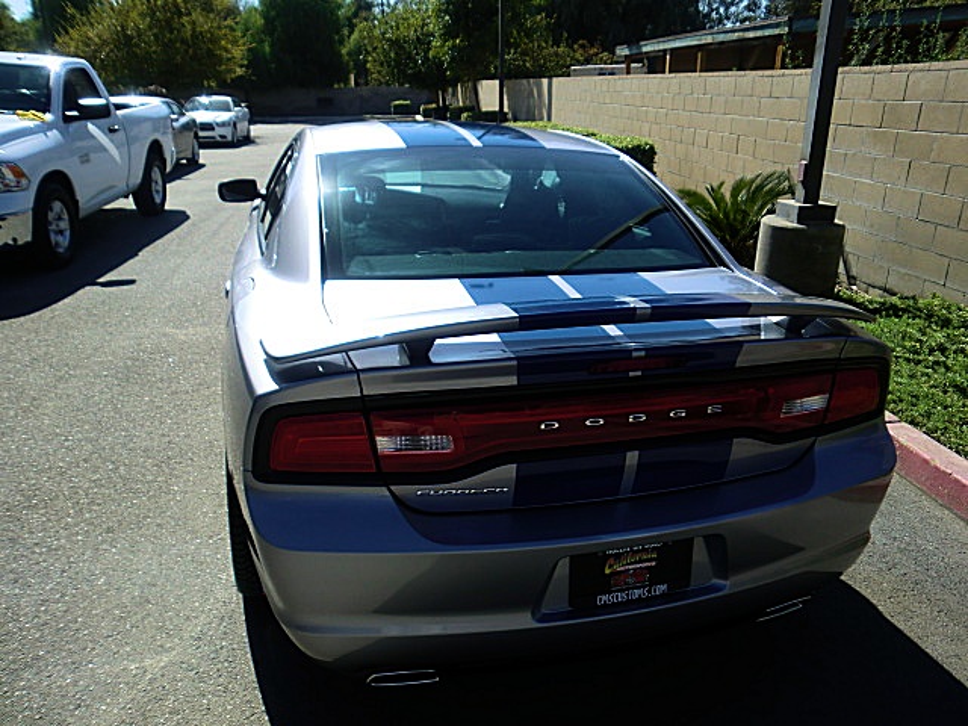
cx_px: 484
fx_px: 727
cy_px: 363
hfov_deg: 67.3
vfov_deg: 53.1
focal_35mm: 26
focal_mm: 4.65
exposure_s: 1/1000
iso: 64
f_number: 2.6
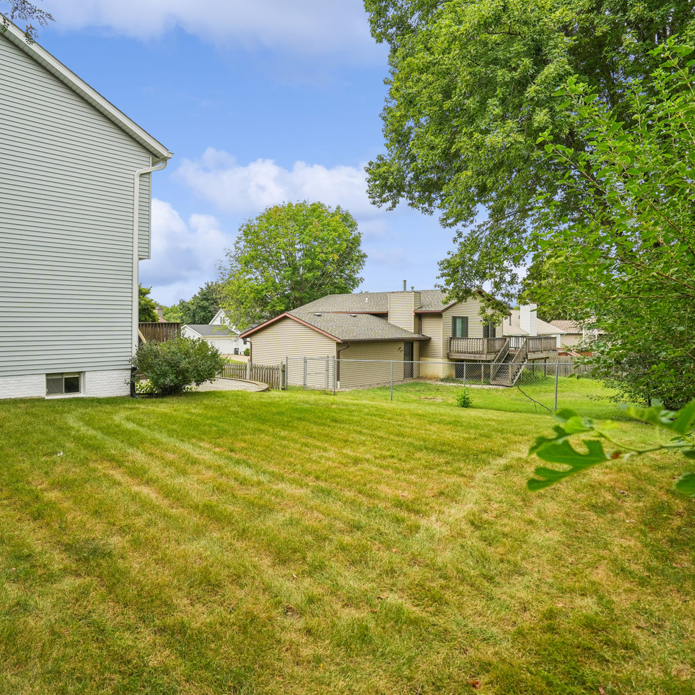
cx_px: 303
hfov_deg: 71.8
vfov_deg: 72.1
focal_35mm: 21
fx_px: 477
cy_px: 348
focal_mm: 16
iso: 400
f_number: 8
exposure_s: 1/200
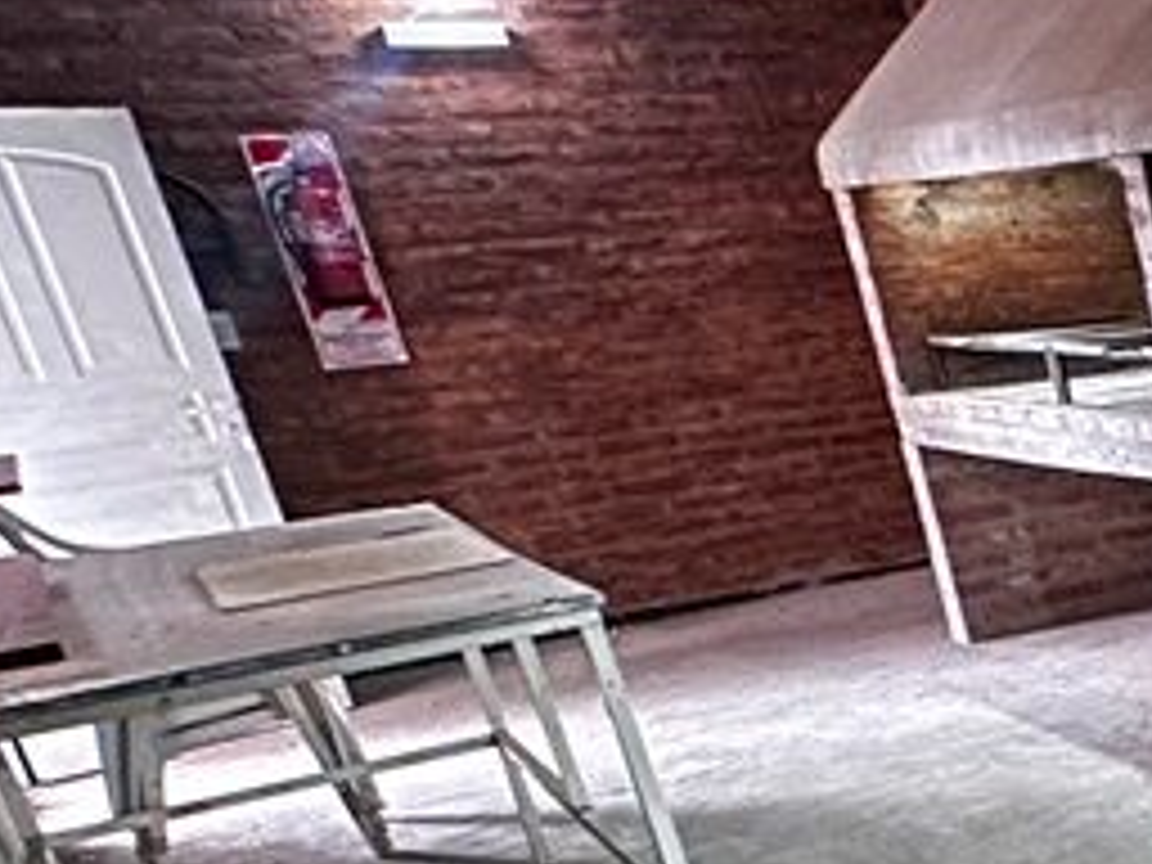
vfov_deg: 25.5
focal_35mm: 56
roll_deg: +3.9
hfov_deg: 21.3
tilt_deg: -18.3
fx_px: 1864
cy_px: 738
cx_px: 2110
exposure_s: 1/50
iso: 800
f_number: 2.2
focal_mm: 2.22
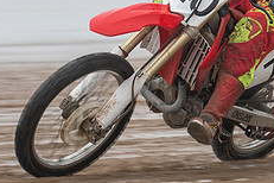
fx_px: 2922
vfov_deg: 3.6
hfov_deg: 5.4
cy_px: 26
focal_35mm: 384
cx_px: 176
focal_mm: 102
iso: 200
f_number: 4
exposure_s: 1/400
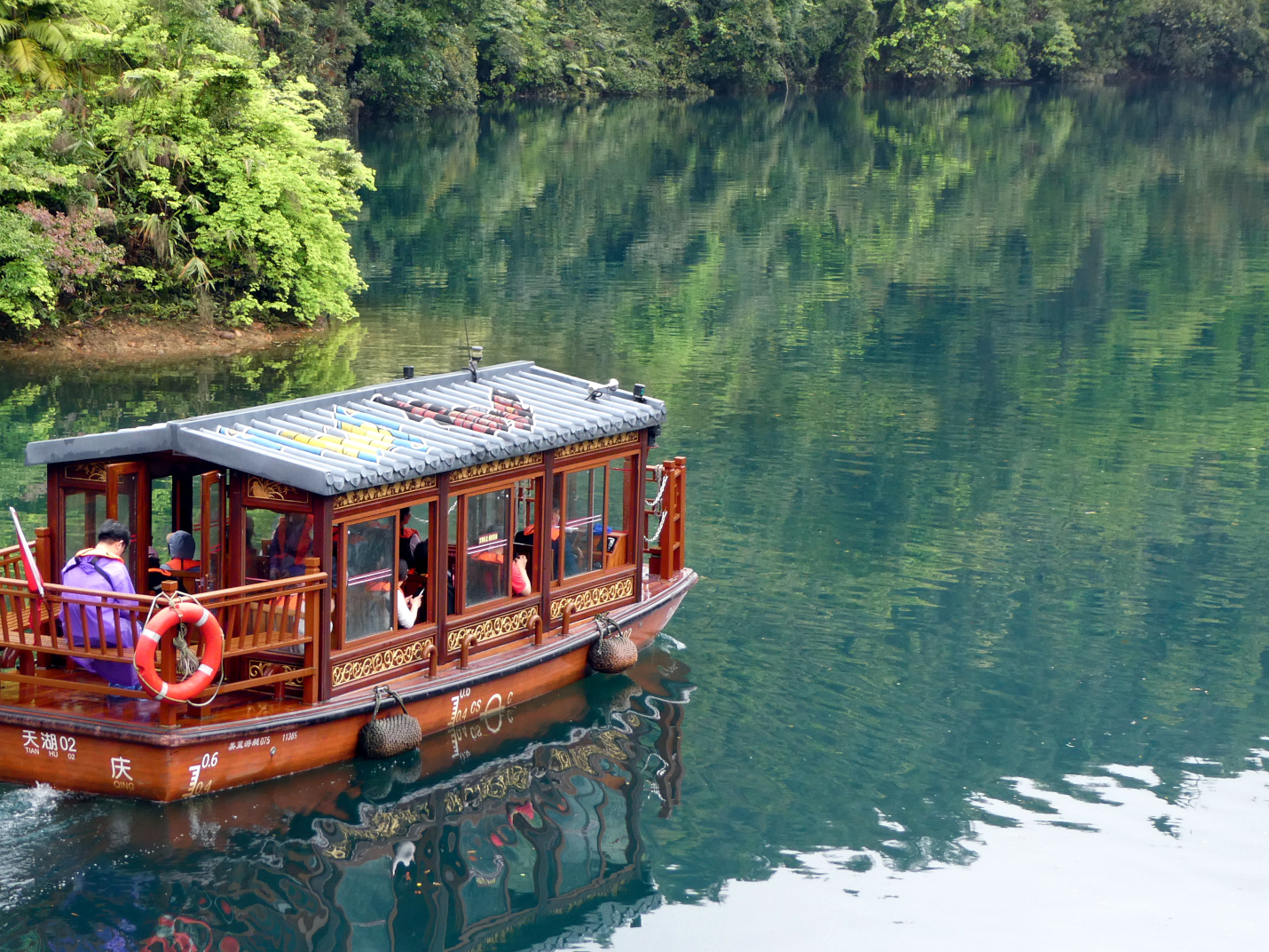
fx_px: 3445
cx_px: 463
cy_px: 442
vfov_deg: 15.7
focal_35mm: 94
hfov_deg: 20.8
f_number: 4.5
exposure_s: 1/80
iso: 160
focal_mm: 12.5
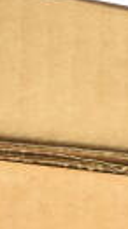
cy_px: 441
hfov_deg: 4.9
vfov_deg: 8.5
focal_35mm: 242
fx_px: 1471
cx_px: 267
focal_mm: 22
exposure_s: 1/80
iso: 1600
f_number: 4
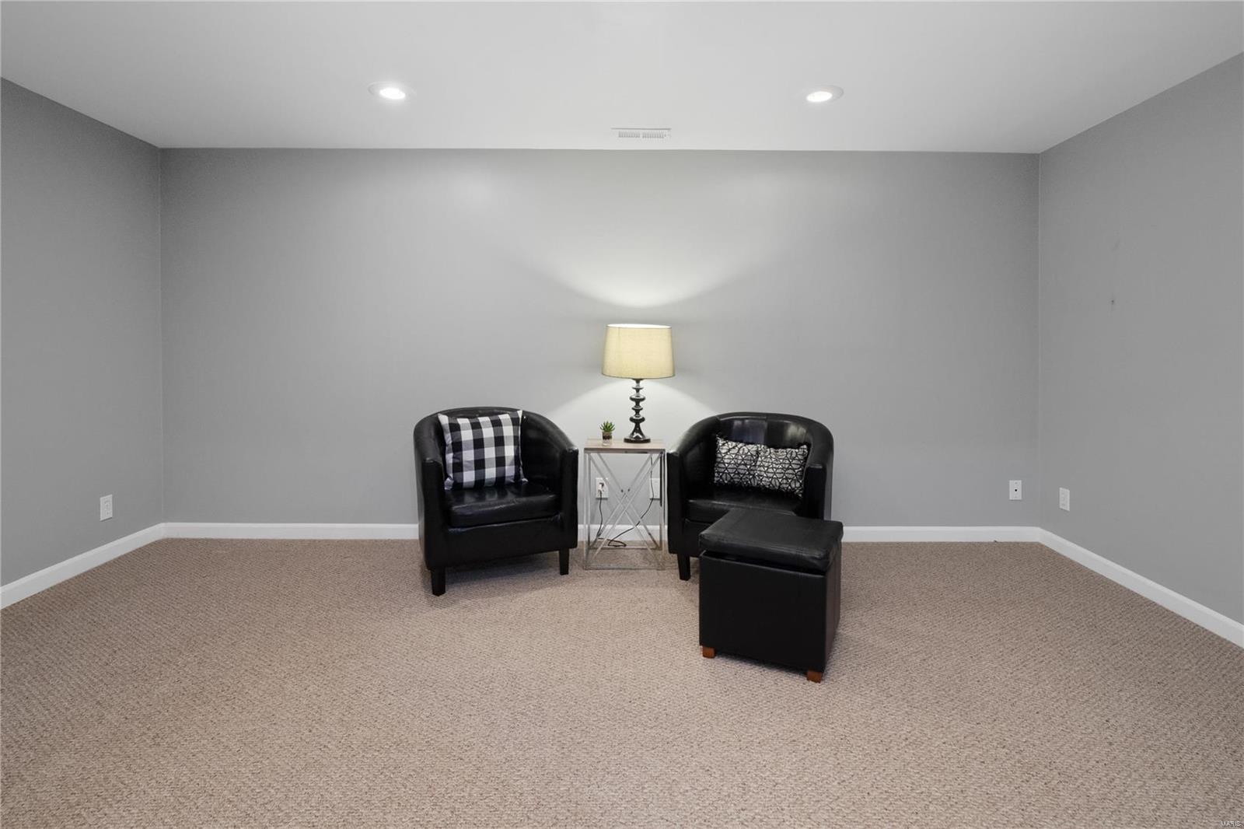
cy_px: 414
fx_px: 553
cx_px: 622
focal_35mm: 16
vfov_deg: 73.7
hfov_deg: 96.7
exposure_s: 1/2
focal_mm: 8
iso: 400
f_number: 8
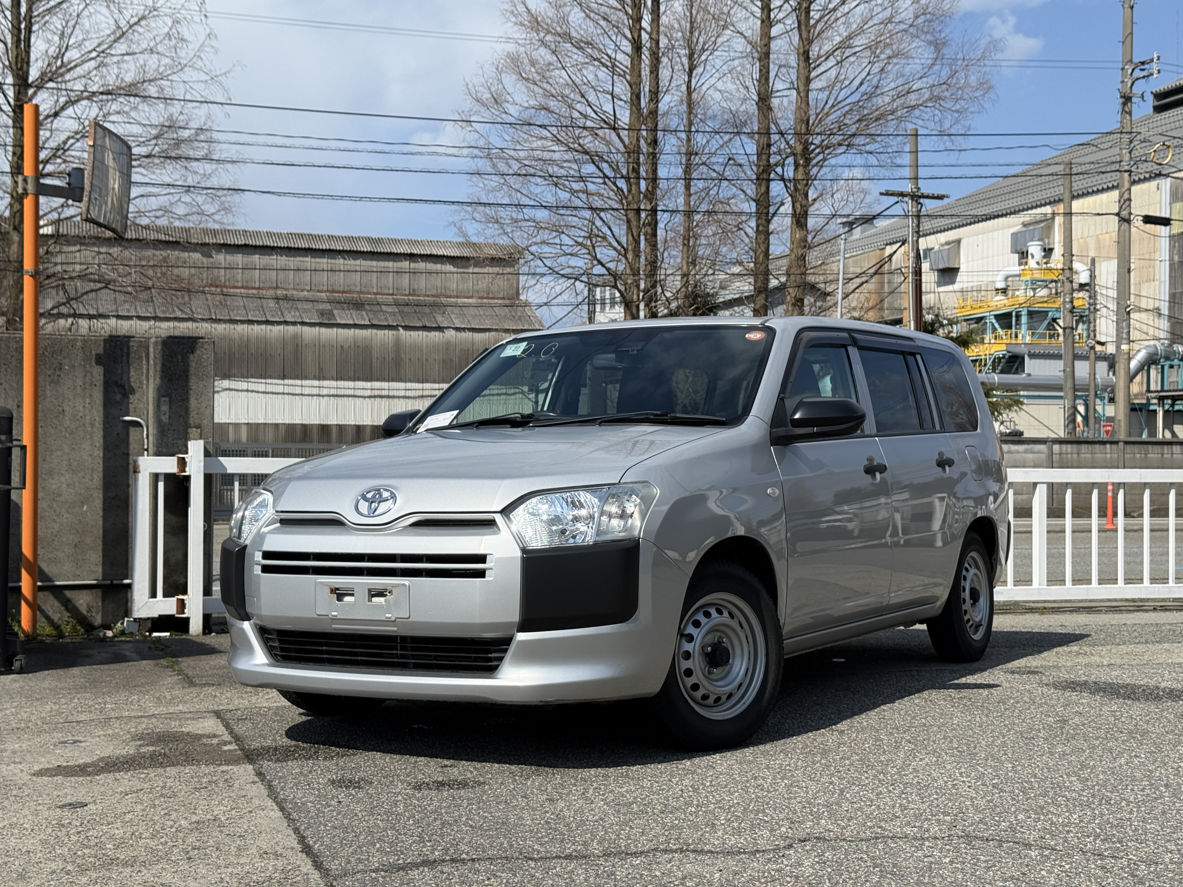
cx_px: 592
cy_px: 444
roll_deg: -0.7
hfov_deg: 39.7
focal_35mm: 48
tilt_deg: +0.4
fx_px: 1640
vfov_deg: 30.3
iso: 64
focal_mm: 6.76
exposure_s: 1/7143
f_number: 1.78
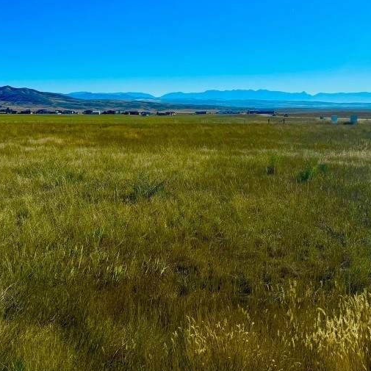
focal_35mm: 43
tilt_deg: -1.2
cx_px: 173
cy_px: 120
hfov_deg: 39.1
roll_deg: +0.6
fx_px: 521
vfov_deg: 38.7
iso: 80
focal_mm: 6.76
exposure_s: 1/9091
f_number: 1.78
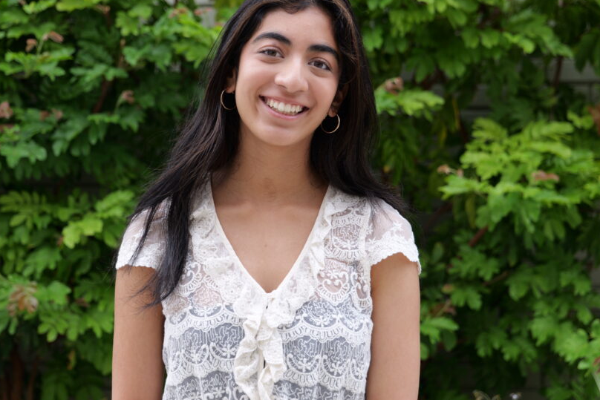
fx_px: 1217
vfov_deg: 18.7
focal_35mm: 73
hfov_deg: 27.7
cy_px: 183
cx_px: 277
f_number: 4
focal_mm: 59
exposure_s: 1/100
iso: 100
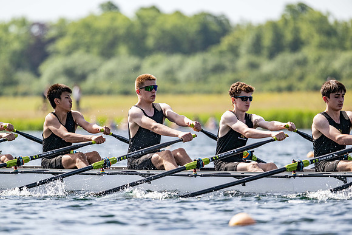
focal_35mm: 400
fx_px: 3912
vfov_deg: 3.4
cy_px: 118
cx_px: 176
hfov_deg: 5.2
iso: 280
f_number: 4.5
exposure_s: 1/2500
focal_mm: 400
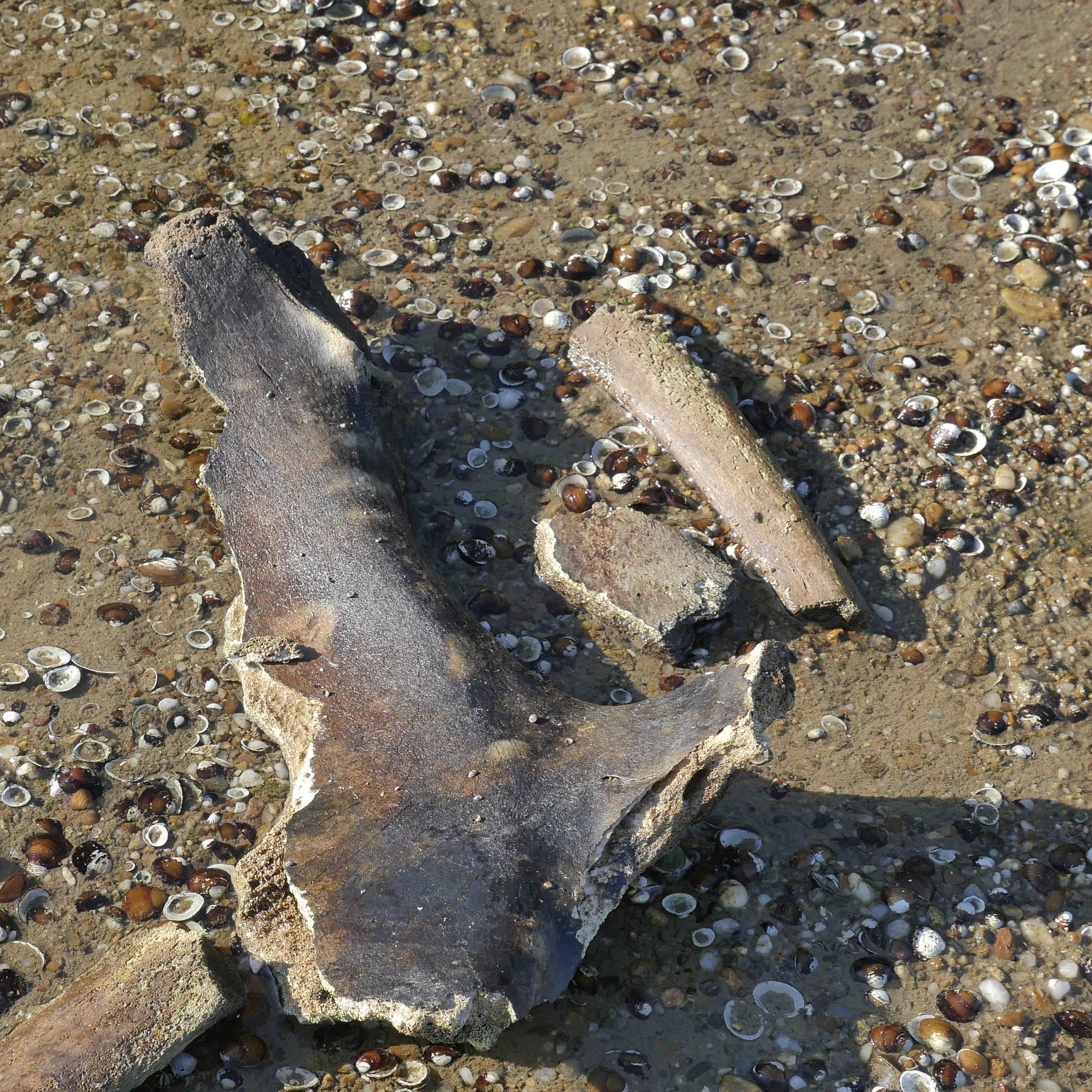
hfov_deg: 19.6
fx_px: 3141
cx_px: 268
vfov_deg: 19.7
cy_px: 638
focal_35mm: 88
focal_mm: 27
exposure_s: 1/100
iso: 100
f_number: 8
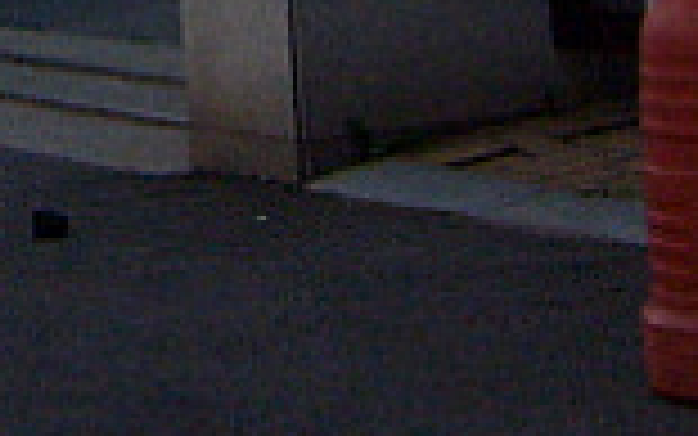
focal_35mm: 228
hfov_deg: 9.1
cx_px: -131
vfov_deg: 5.3
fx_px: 4339
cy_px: -1068
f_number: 7.1
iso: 80
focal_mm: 5.8
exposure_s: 1/125
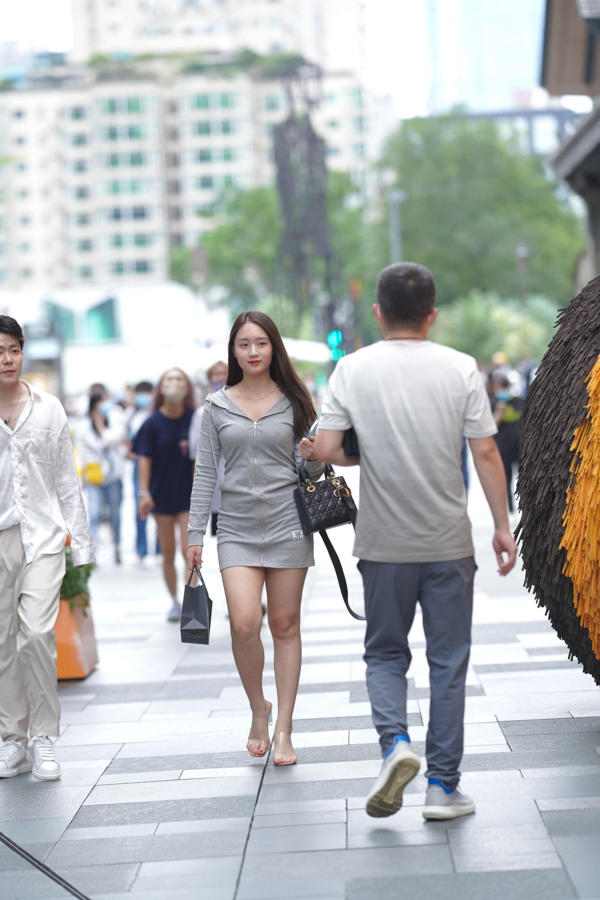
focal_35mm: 135
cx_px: 300
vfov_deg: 15.2
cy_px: 450
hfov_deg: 10.2
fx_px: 3375
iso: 500
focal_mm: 135
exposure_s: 1/400
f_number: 2.5
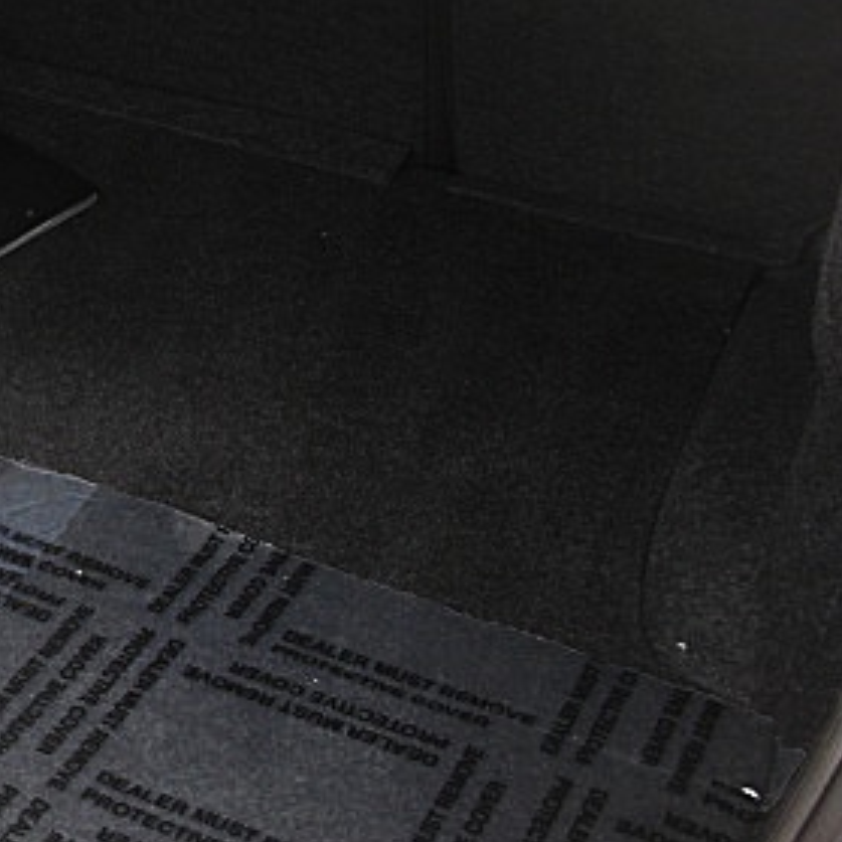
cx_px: -66
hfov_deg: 22.4
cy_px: 426
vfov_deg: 23.7
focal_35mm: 73
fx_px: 2009
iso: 100
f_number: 2.8
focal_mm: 6.3
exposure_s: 1/80
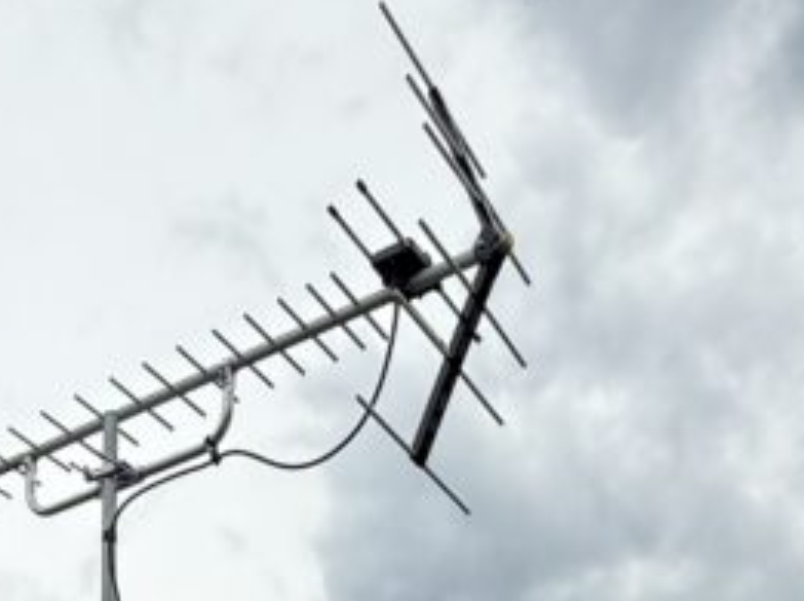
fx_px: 1276
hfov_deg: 33.9
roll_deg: +1.5
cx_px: 151
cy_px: 1119
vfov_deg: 19.2
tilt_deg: +1.8
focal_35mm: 55
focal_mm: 2.22
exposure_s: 1/2410
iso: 50
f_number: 2.2
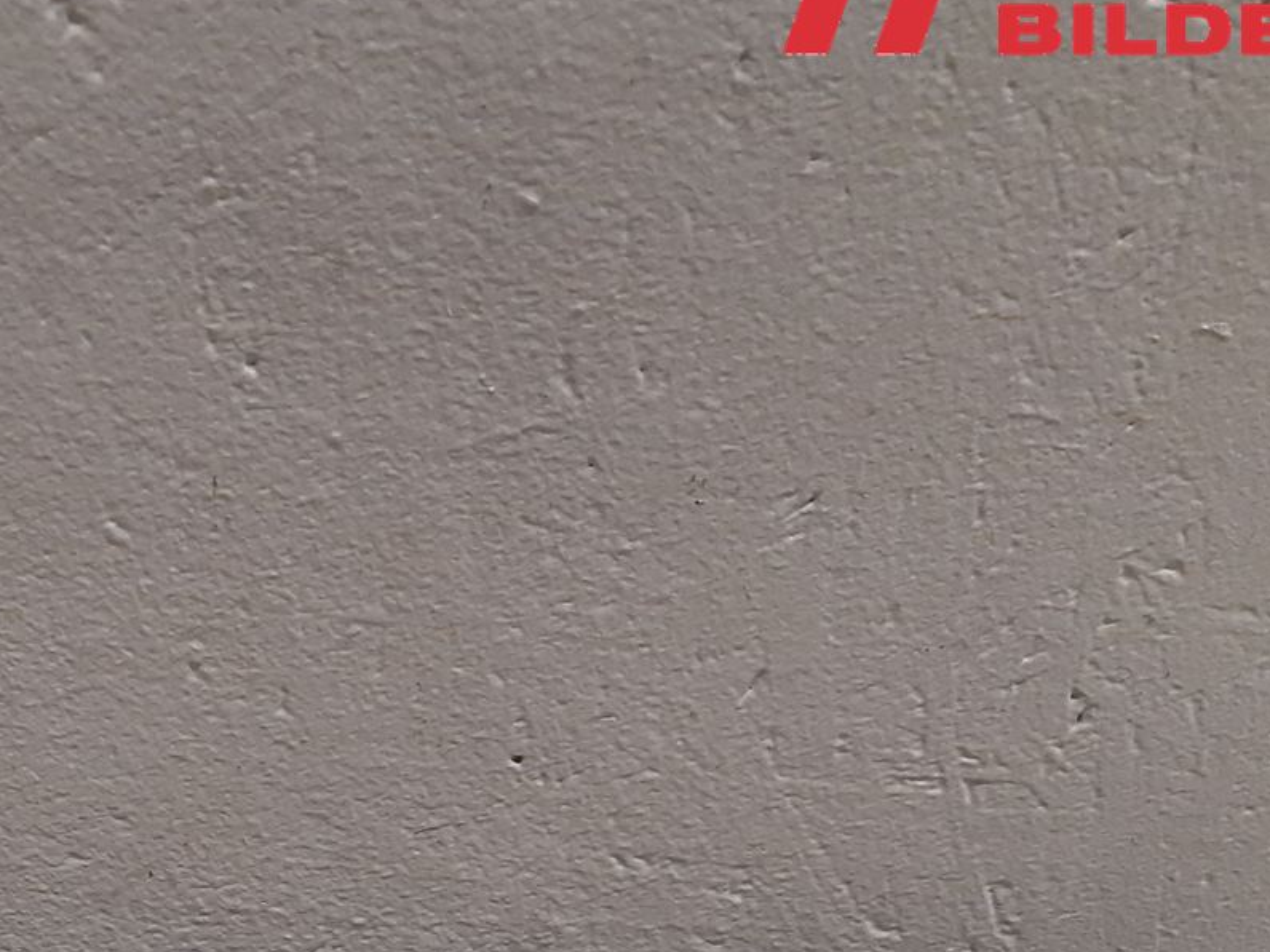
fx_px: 2458
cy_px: 1011
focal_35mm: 67
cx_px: 128
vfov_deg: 21.0
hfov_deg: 27.9
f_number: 1.7
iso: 160
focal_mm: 3.93
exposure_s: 1/50
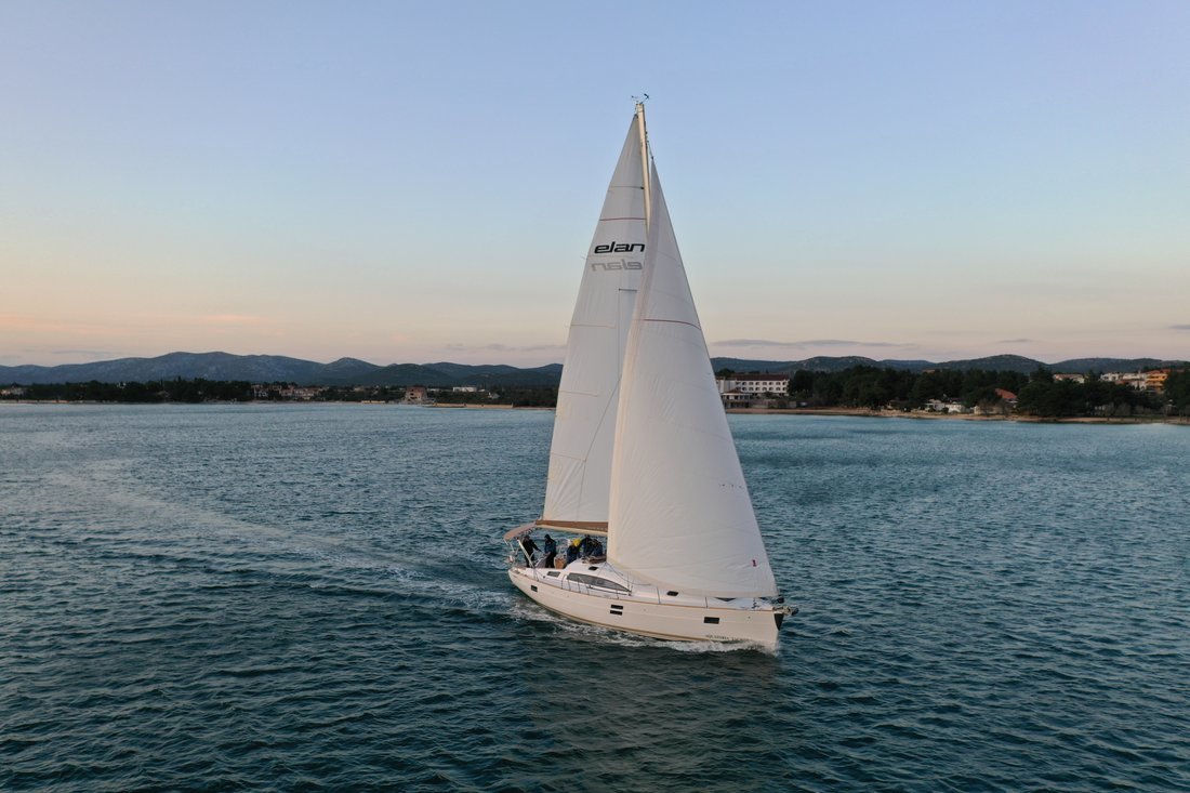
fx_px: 925
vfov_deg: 46.4
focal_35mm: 28
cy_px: 396
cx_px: 595
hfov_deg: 65.5
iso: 100
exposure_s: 1/100
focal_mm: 10.26
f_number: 4
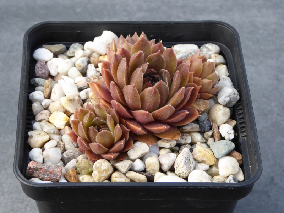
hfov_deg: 20.0
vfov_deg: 15.1
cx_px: 142
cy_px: 106
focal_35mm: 98
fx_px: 804
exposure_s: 1/100
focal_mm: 16.1
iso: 80
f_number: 4.9
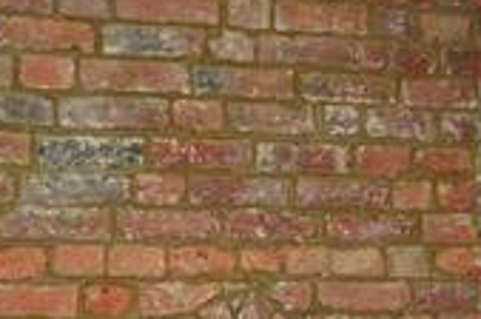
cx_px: 185
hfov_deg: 22.4
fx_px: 1214
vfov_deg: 14.7
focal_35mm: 91
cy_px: 316
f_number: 11
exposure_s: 1/13
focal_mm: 10
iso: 400
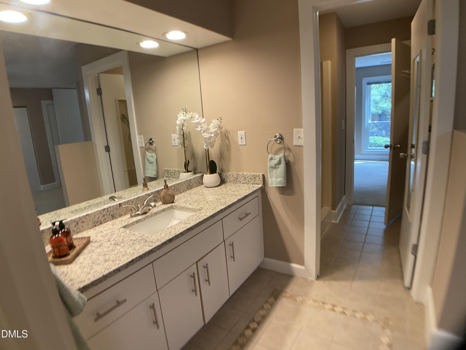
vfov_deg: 48.2
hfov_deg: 61.7
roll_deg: +3.9
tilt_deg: -12.8
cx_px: 233
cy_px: 175
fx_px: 390
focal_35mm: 29
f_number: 1.8
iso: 80
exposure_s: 1/60
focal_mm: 3
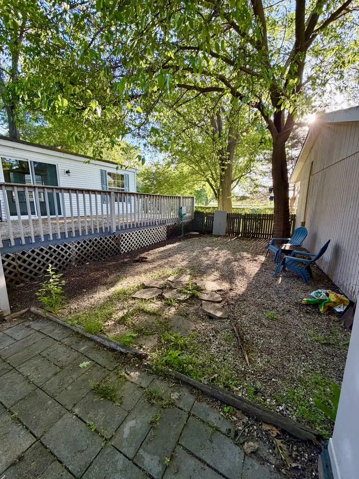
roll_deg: -0.4
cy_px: 240
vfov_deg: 102.1
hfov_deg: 85.7
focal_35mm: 14
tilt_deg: -10.9
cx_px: 180
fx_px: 194
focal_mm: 2.22
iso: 125
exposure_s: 1/121
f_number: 2.2
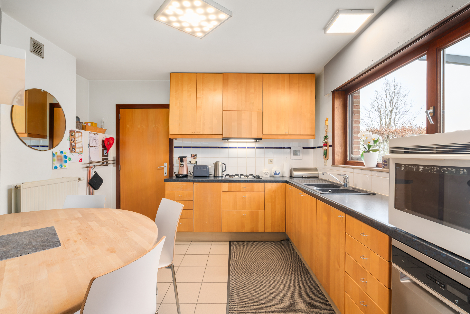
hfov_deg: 96.7
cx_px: 235
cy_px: 157
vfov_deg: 73.8
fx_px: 209
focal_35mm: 16
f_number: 11
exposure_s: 1/20
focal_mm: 16
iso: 250
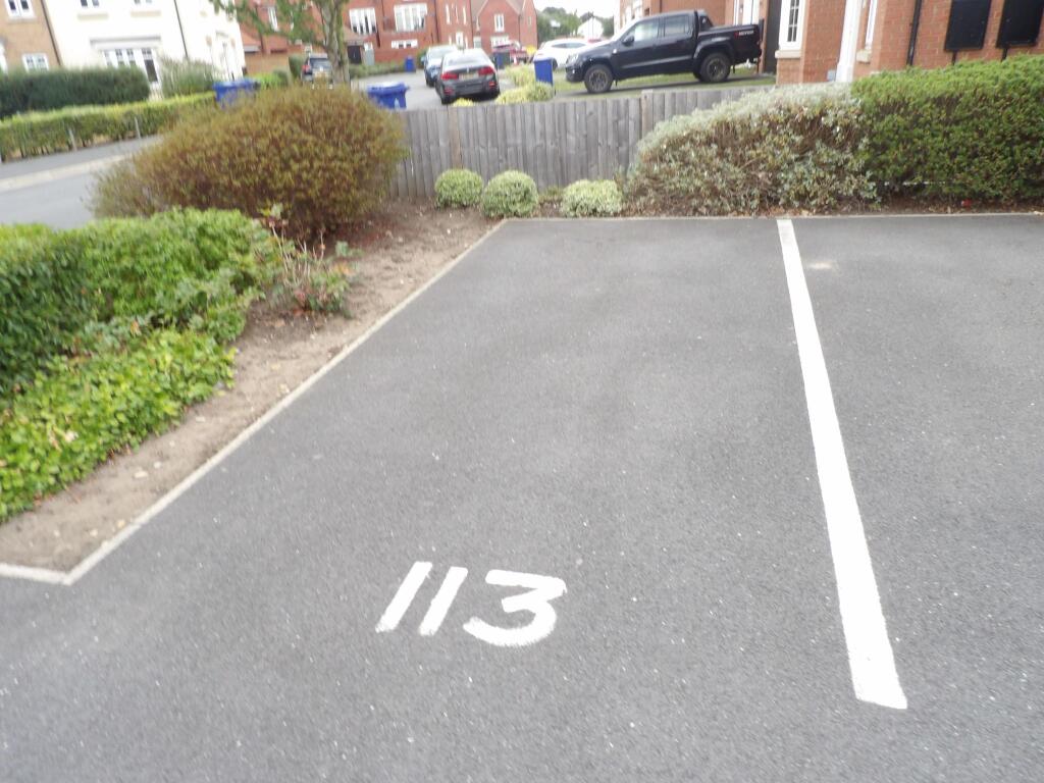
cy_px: 392
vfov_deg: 56.8
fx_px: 724
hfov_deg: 71.6
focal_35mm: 24
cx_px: 522
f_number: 7.4
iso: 160
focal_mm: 4.3
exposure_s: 1/60
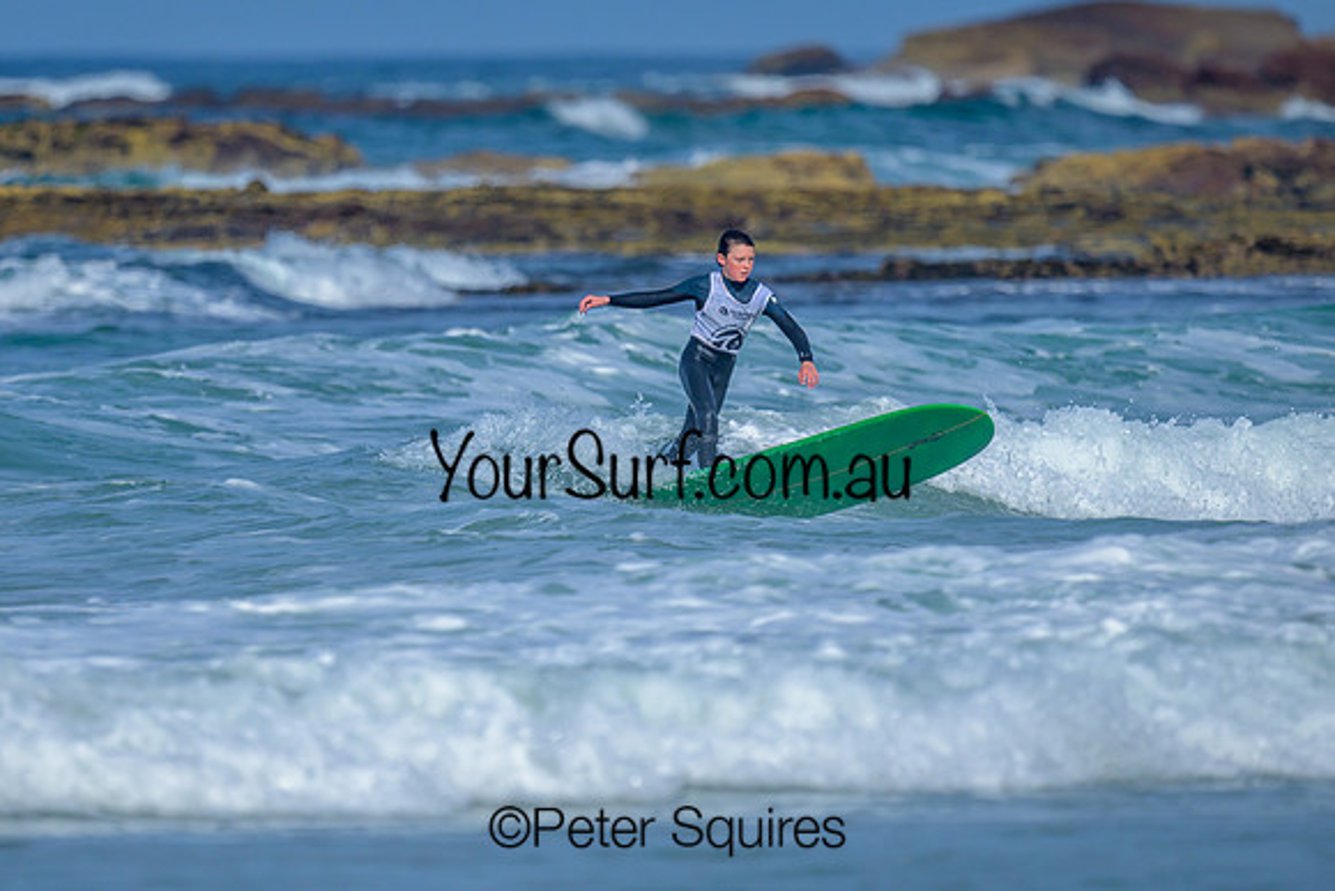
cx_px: 422
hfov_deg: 1.9
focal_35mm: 1100
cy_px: 513
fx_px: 40798
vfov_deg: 1.3
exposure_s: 1/2000
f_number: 6.3
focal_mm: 800
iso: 160
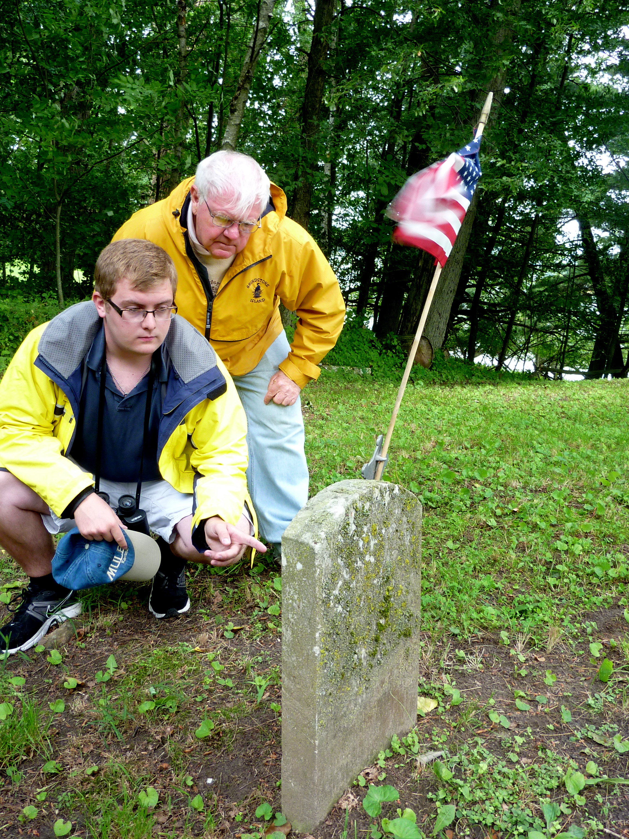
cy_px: 420
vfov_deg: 54.0
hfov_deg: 41.8
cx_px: 314
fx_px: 824
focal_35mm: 34
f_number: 3.4
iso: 80
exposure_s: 1/50
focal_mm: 4.7
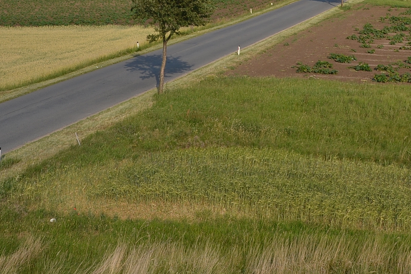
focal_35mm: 83
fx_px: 949
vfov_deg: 16.0
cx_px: 193
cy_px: -28
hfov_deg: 24.4
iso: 100
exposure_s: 1/200
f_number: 7.1
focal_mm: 25
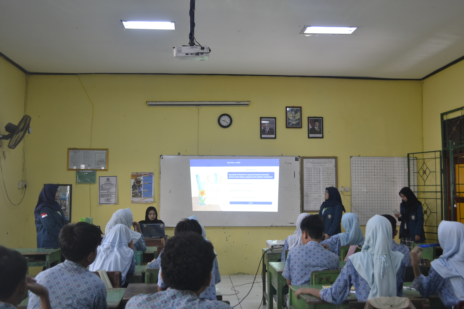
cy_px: 154
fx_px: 464
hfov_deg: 53.1
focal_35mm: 36
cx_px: 232
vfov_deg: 36.9
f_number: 4
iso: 400
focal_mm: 24
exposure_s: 1/25
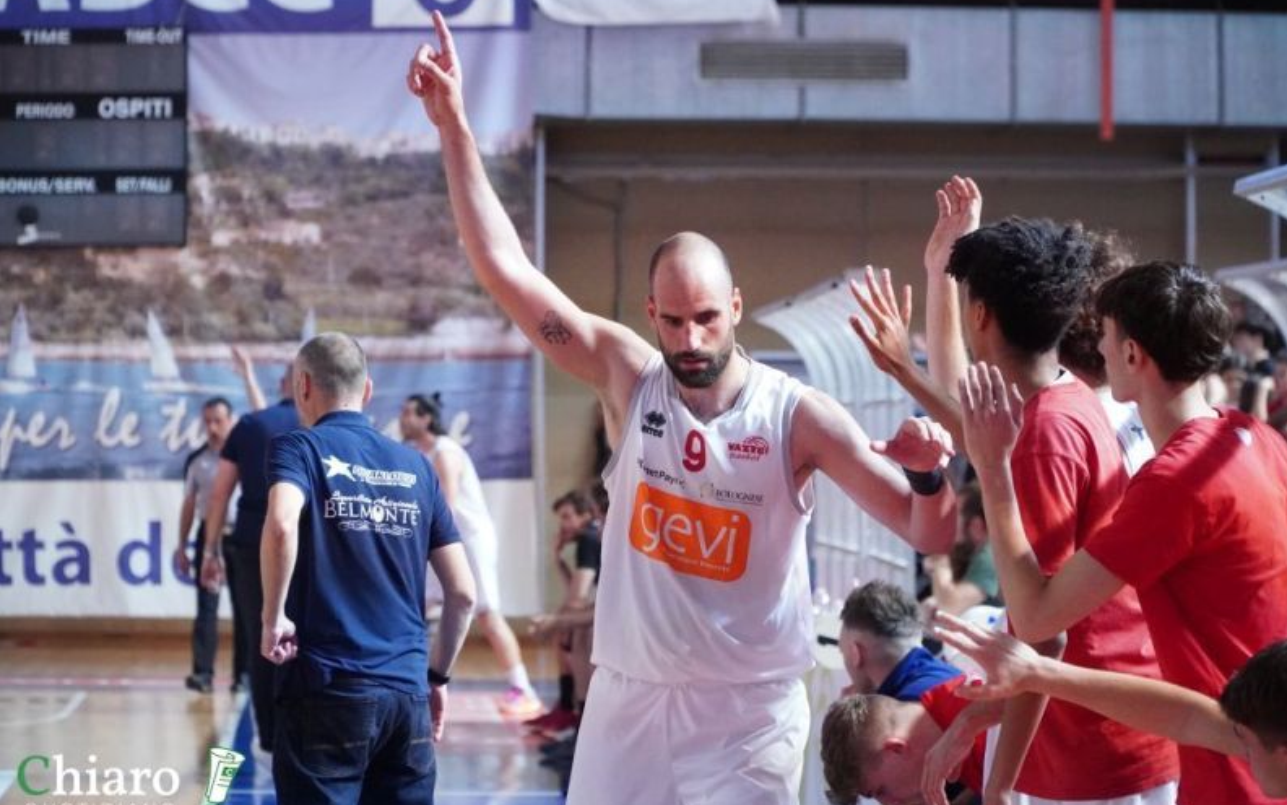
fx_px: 4929
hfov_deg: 14.9
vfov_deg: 9.3
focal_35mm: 141
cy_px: 390
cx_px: 648
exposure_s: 1/640
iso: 5000
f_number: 4
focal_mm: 91
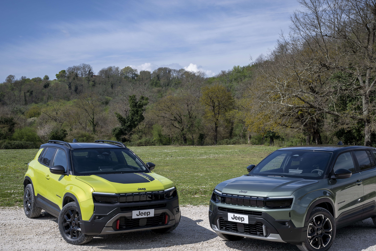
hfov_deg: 41.8
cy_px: 148
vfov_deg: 28.6
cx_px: 212
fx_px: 491
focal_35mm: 47
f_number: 8
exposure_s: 1/250
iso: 80
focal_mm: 34
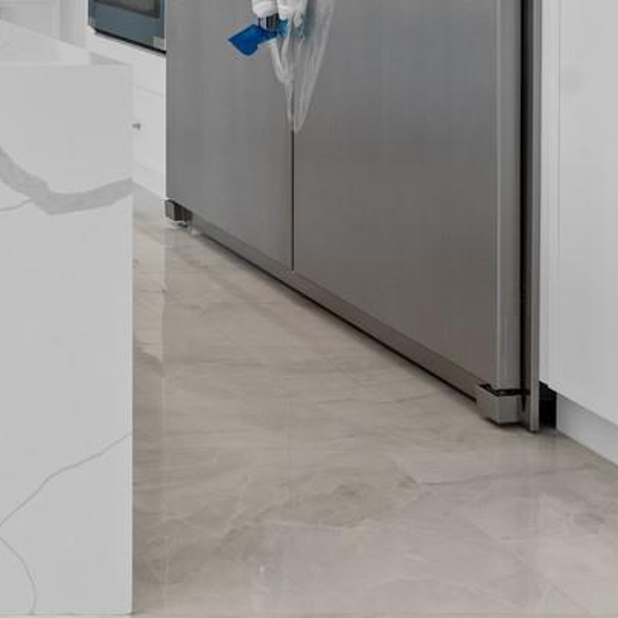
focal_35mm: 60
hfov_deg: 21.9
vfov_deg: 25.7
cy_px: -118
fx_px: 1212
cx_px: -388
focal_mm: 14
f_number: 10
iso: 250
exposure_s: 1/10
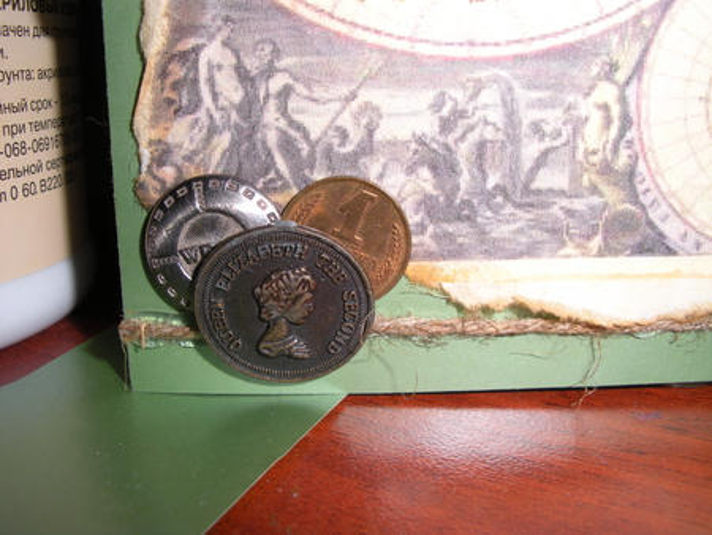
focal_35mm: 36
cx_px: 356
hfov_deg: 51.3
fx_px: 741
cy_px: 268
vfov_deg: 39.7
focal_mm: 6.3
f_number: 5.6
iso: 64
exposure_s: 1/60
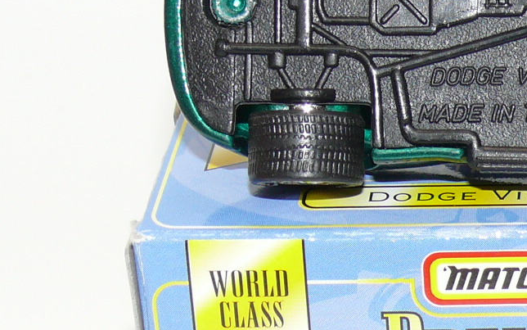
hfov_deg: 10.4
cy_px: 148
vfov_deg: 6.6
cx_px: 543
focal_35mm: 200
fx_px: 2873
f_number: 4
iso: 100
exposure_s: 1/30
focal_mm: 11.6
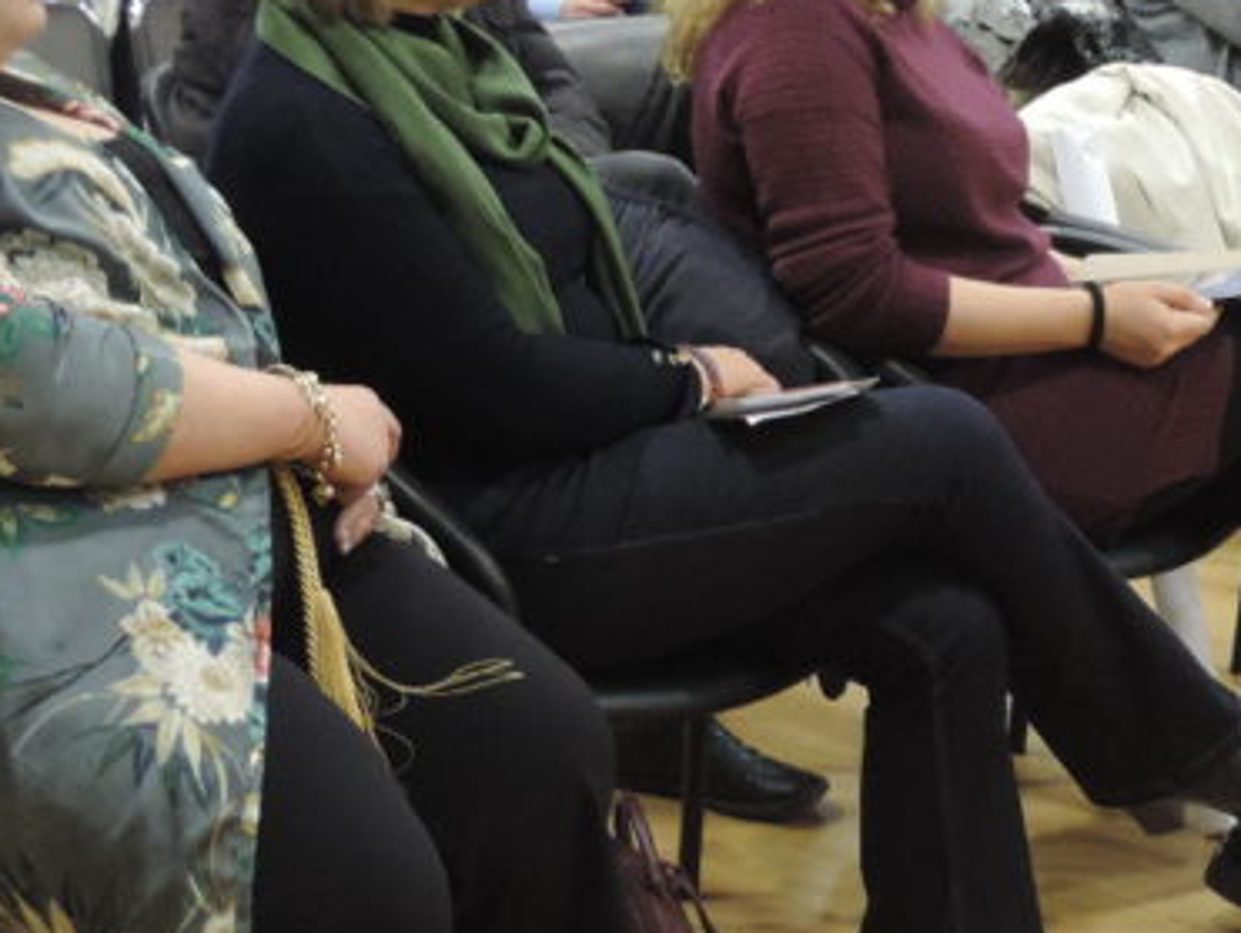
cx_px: 933
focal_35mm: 91
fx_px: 3266
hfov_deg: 21.3
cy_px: 361
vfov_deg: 16.2
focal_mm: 5.8
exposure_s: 1/13
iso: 400
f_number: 3.2
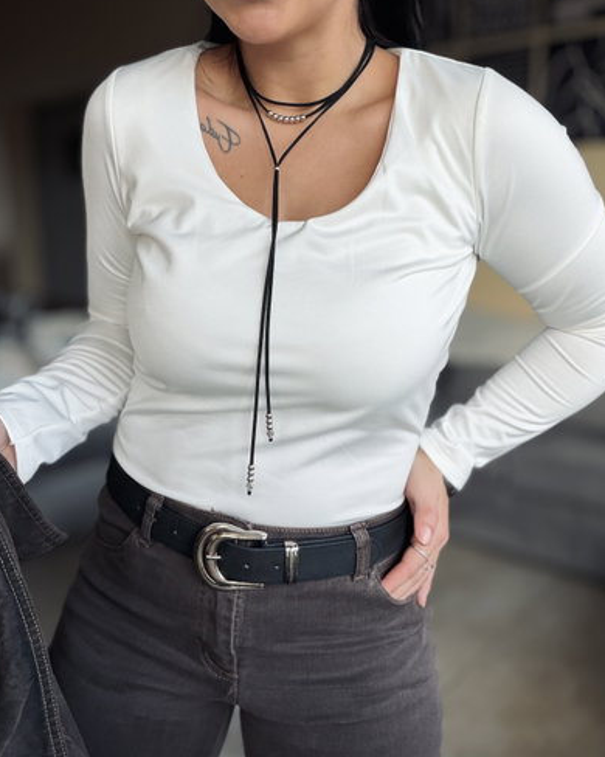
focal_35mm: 32
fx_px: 717
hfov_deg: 45.8
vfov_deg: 55.6
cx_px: 302
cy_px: 353
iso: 80
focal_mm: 2.71
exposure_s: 1/106
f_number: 1.9
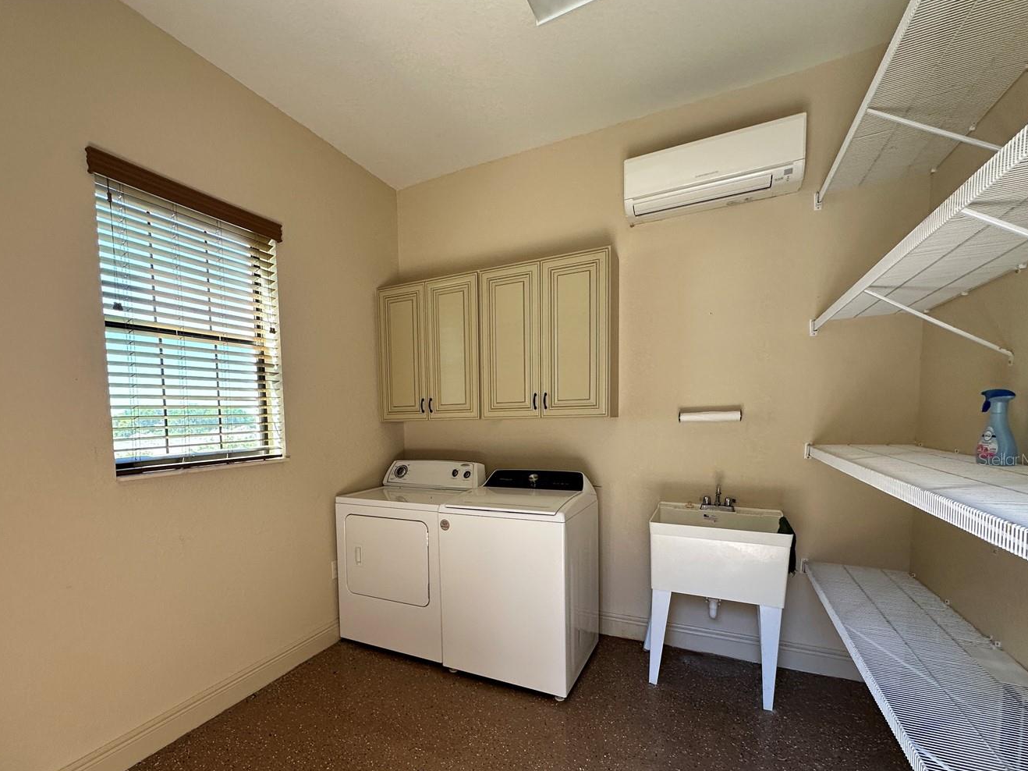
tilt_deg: -4.6
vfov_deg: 74.0
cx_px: 428
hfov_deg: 90.2
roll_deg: +0.5
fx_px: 505
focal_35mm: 17
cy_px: 459
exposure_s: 1/99
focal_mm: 2.22
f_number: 2.2
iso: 80
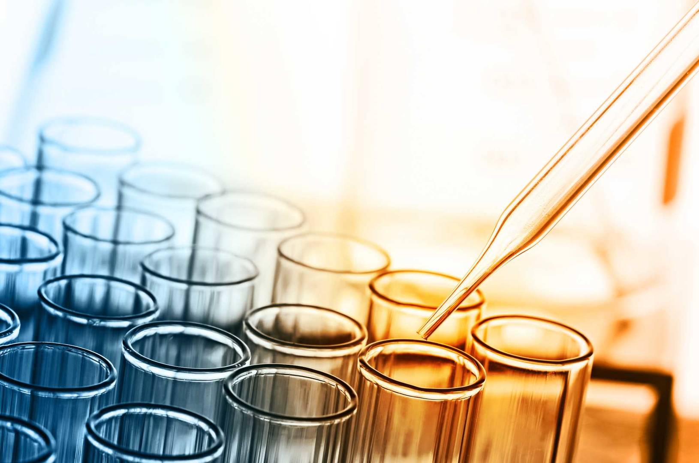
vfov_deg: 10.1
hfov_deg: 15.2
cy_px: 232
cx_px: 350
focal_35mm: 135
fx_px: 2616
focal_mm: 90
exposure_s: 1/13
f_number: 16
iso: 100
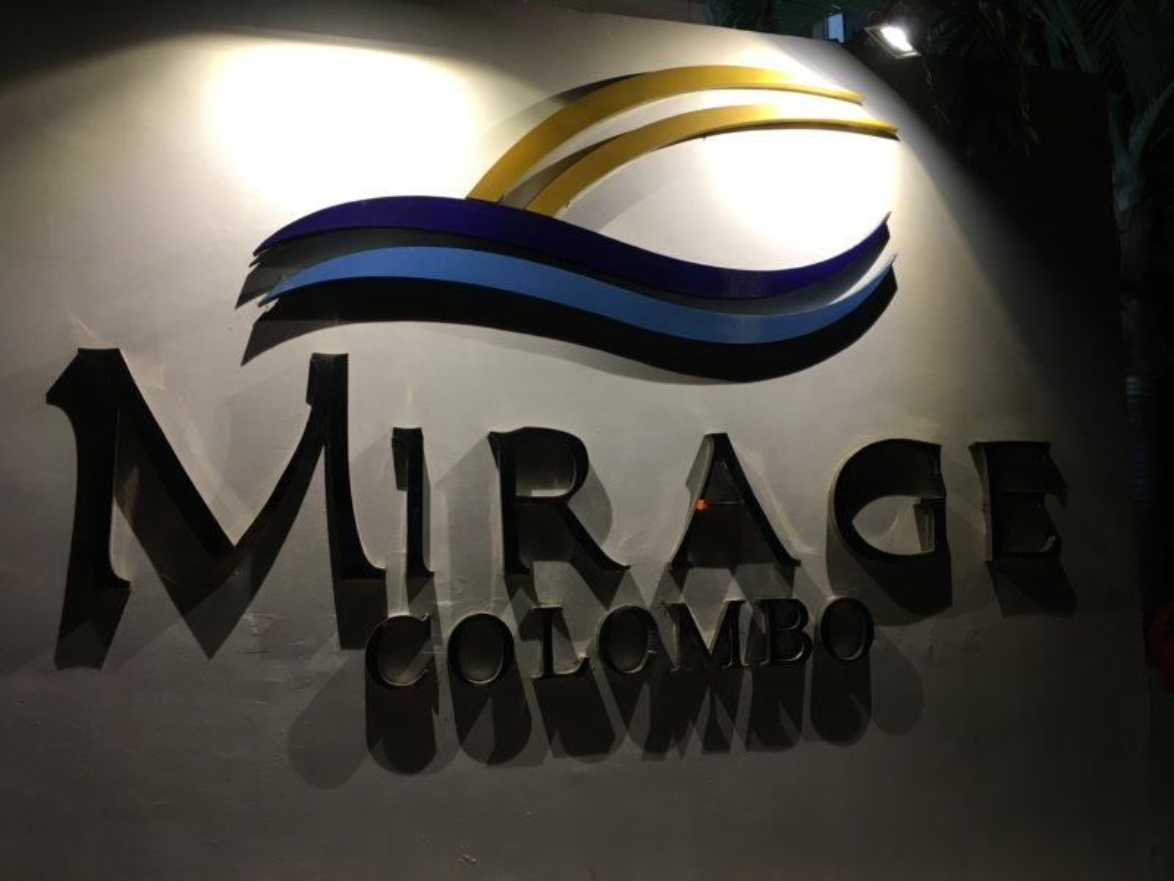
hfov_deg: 61.7
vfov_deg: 48.2
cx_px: 587
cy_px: 440
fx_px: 984
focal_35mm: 29
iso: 80
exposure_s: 1/33
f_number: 2.2
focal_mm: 4.15
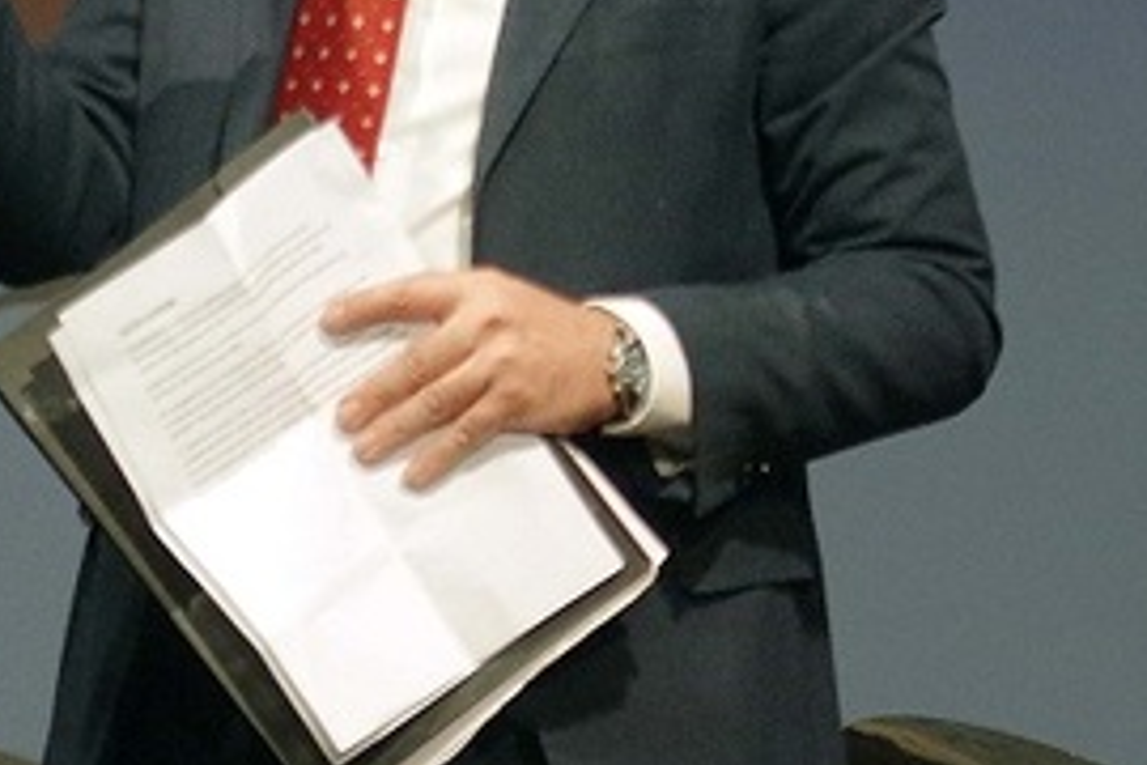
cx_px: -64
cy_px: 542
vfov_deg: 2.1
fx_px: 20963
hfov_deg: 3.1
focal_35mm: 658
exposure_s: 1/250
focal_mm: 93
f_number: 3.2
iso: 800
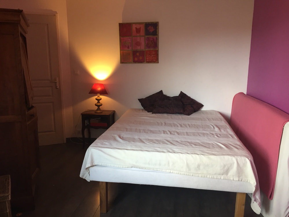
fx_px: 242
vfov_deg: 48.2
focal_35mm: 29
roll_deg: -0.7
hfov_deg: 61.7
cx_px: 144
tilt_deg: -9.8
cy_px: 108
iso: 100
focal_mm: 4.15
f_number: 2.2
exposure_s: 1/33
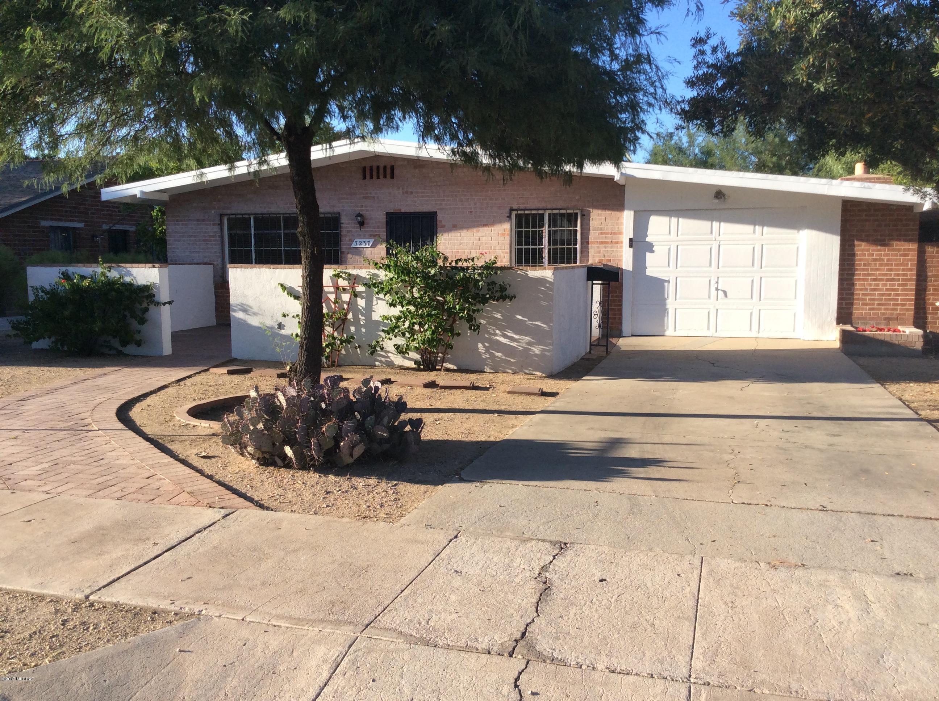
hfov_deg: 56.9
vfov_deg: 44.1
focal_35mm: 32
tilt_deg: -7.2
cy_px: 350
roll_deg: +0.3
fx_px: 867
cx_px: 470
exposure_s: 1/689
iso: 32
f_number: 2.4
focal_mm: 3.3
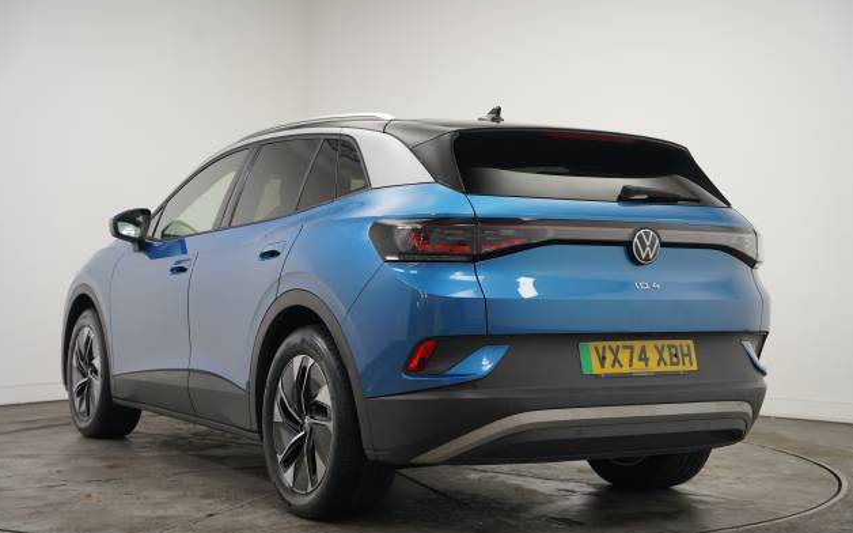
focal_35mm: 54
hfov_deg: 37.3
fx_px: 1262
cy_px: 277
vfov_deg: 23.8
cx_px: 428
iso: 1600
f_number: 4
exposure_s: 1/160
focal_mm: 52.3
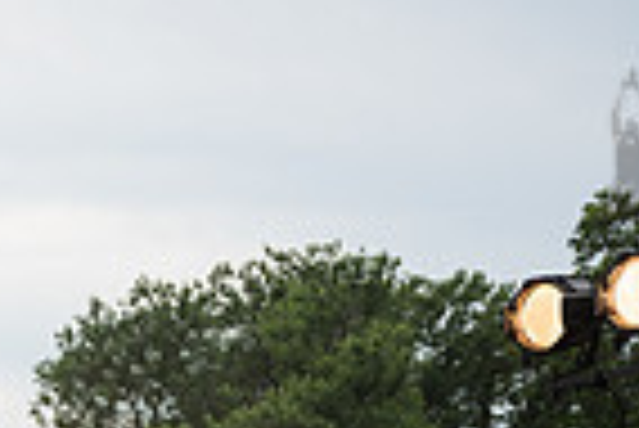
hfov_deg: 18.9
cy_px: 800
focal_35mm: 98
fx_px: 1741
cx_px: -243
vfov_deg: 12.6
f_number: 4
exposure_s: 1/1000
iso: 500
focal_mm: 24
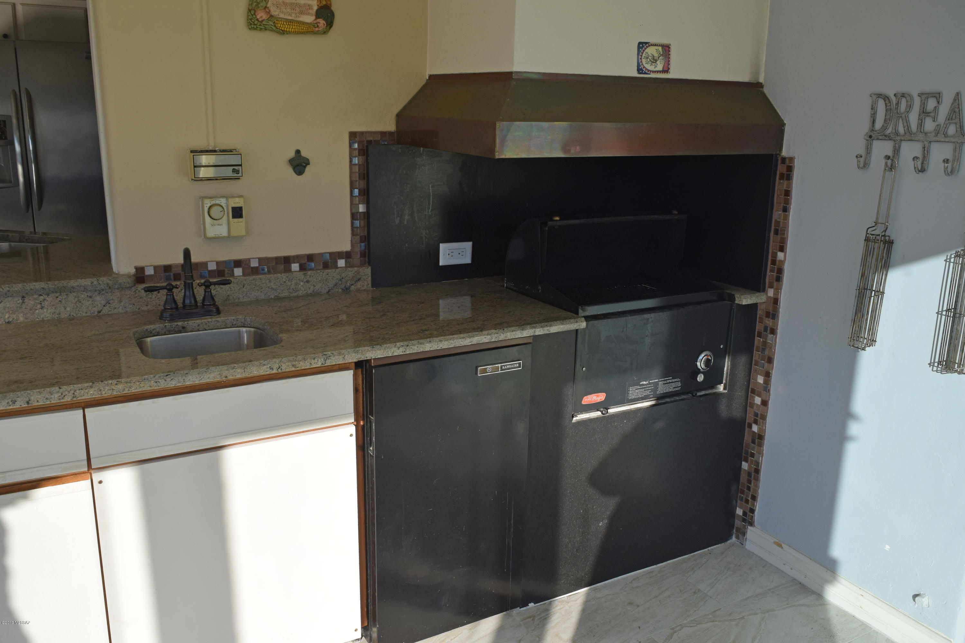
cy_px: 322
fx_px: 804
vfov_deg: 43.6
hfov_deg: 61.9
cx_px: 482
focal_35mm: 30
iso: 200
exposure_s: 1/320
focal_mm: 20
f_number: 9
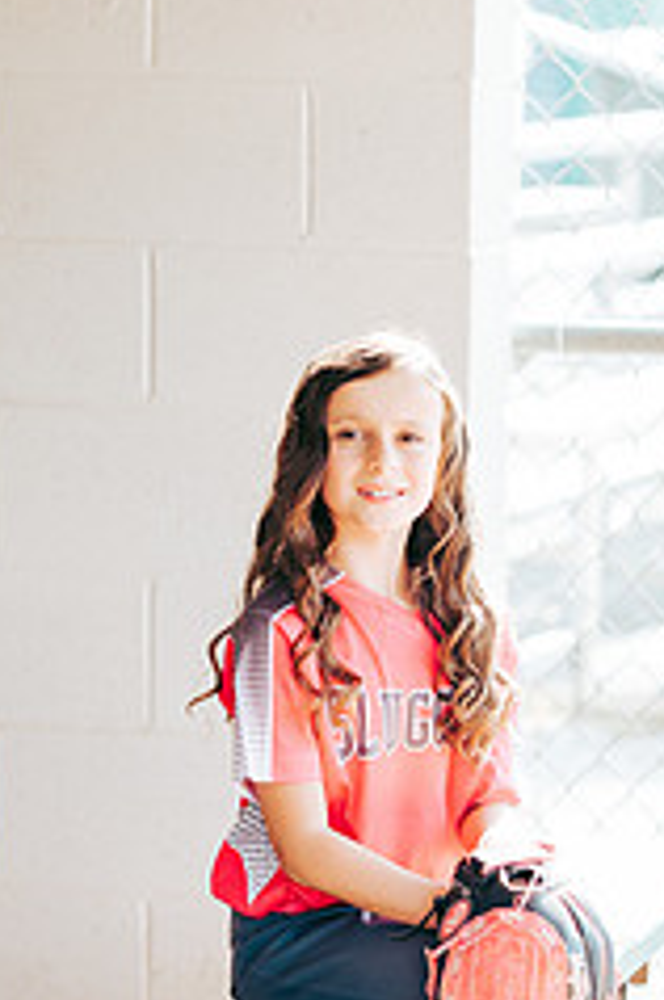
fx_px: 4467
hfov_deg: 8.5
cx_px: 445
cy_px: 777
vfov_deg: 12.7
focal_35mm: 161
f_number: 2.8
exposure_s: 1/320
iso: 160
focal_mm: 85
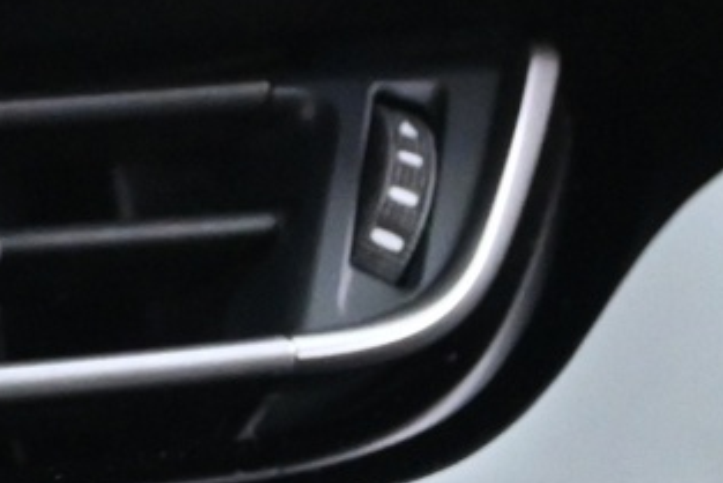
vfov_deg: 7.5
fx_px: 3588
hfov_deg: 10.7
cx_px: -663
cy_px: 855
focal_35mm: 179
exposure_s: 1/13
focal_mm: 23
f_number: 4.2
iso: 4000
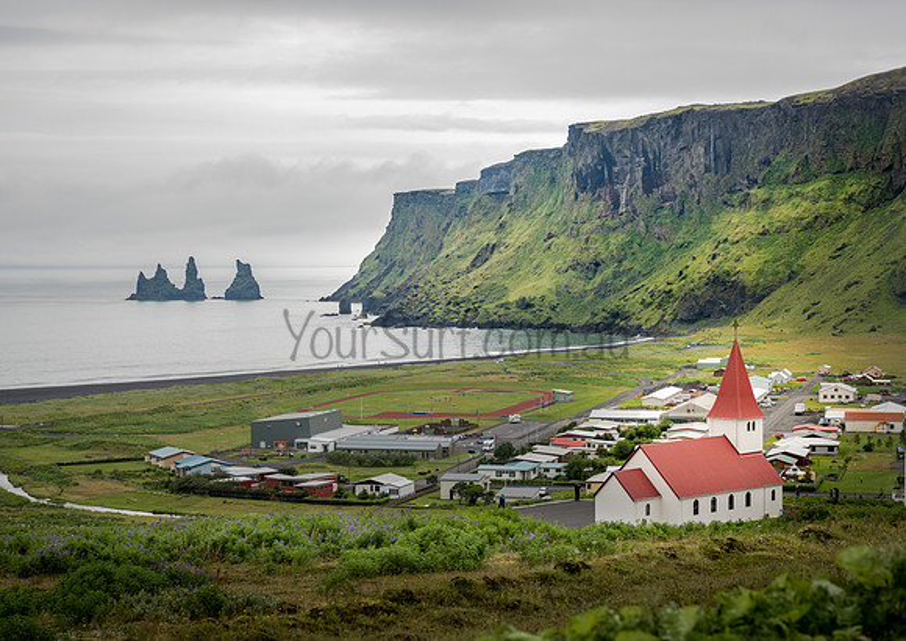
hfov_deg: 25.7
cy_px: 321
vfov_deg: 18.3
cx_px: 437
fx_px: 1988
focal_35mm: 78
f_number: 7.1
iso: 400
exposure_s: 1/200
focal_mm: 70
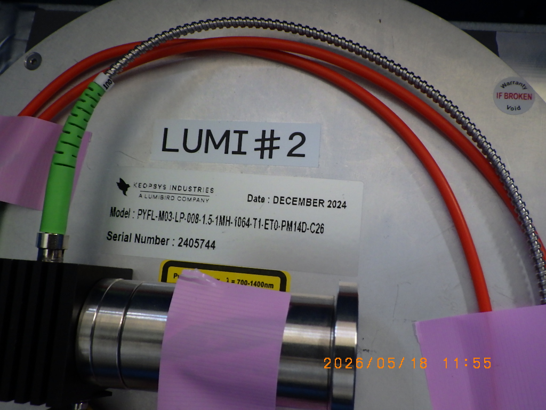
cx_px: 273
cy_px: 205
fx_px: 536
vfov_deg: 41.8
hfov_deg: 54.0
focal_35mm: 34
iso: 500
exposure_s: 1/50
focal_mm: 6.1
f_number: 3.8
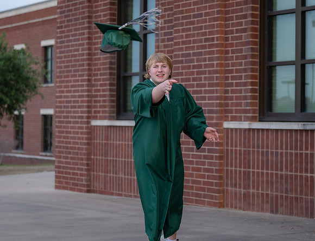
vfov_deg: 16.7
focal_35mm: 90
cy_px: 108
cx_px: 170
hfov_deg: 21.7
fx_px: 823
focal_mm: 70
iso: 400
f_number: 2.8
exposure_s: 1/1000
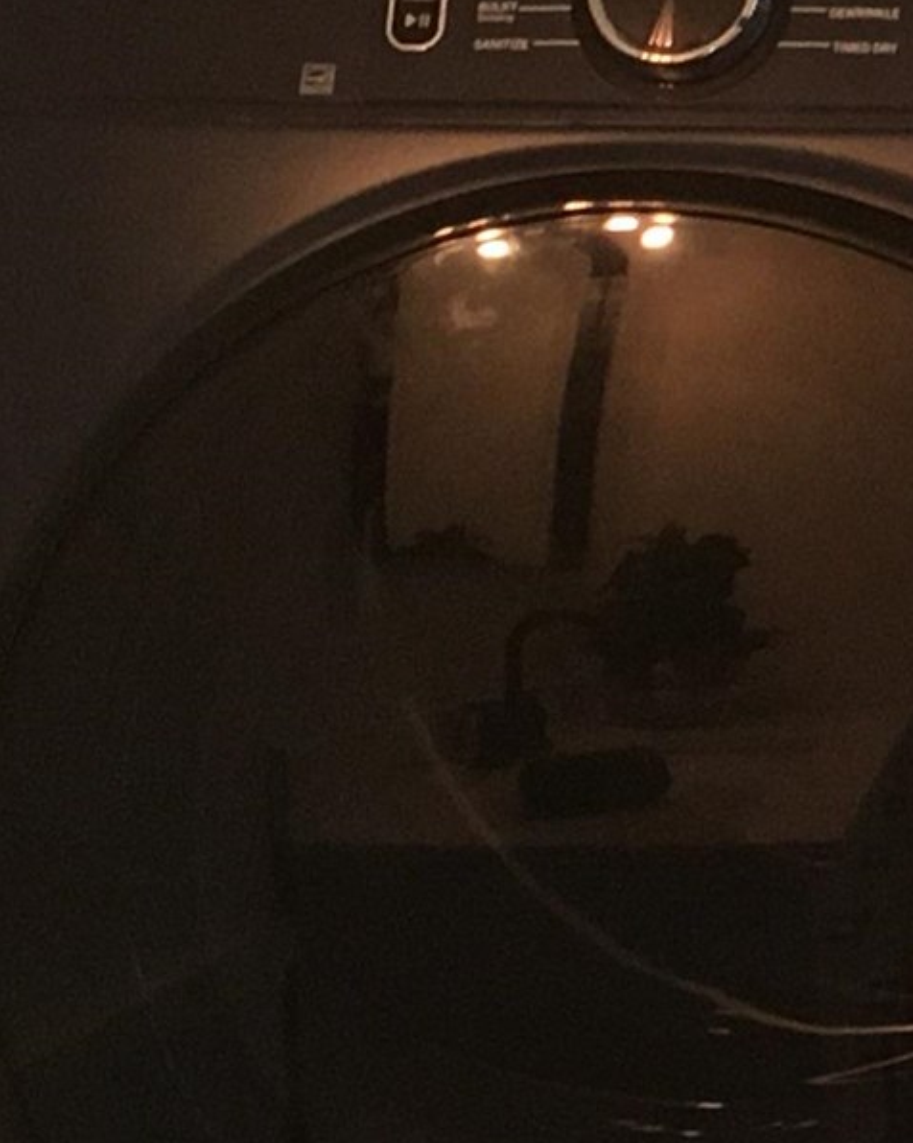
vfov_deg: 13.2
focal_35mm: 146
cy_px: 268
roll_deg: -1.3
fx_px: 4936
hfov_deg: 10.0
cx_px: 1625
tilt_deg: -5.5
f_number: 2.2
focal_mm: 4.15
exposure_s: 1/30
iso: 125
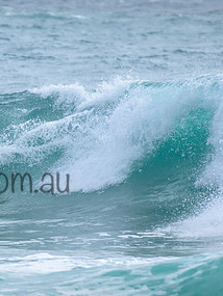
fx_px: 9244
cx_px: 2
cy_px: 137
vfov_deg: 1.8
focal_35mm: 1077
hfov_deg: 1.4
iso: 200
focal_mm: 400
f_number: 5.6
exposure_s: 1/2000
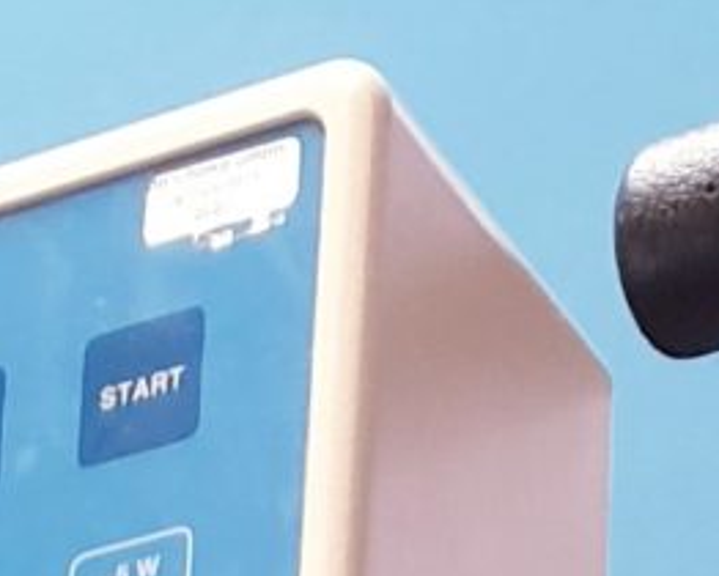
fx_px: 5281
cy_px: 3368
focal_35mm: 248
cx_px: 173
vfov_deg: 4.7
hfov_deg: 7.8
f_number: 2.4
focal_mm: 4.3
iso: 160
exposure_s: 1/50
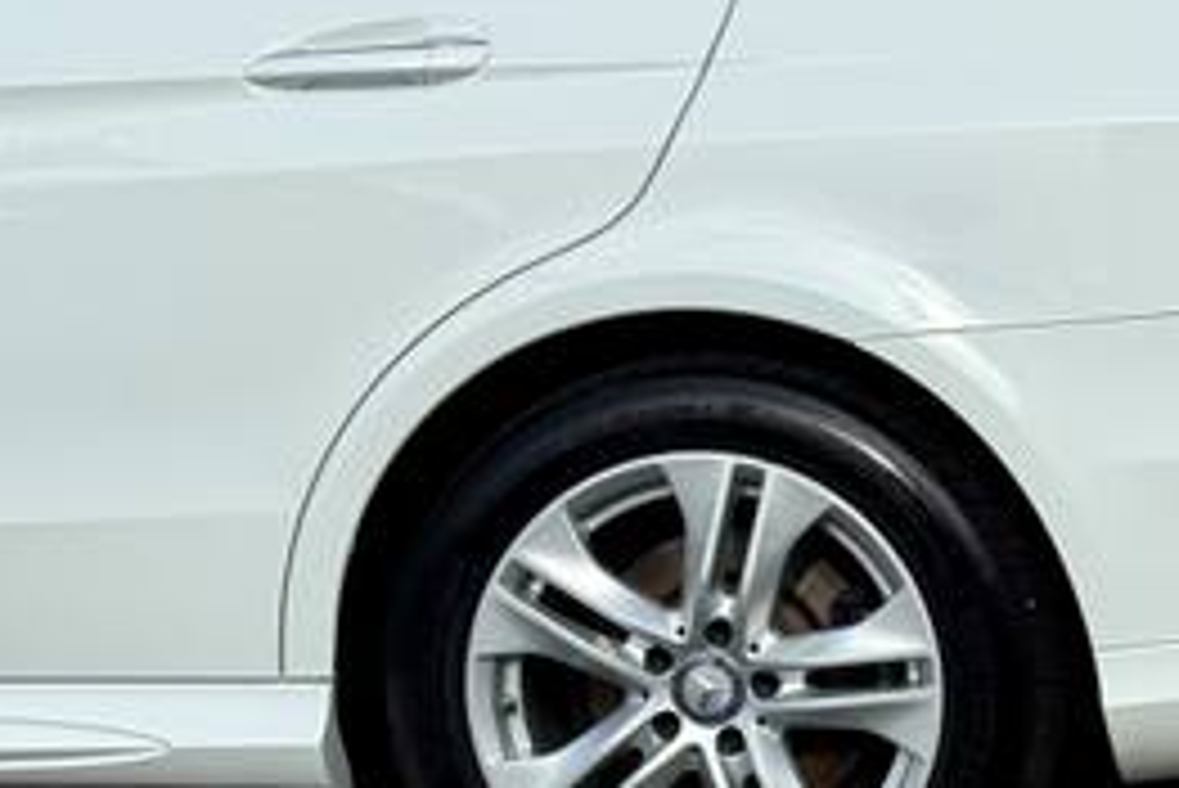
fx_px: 3998
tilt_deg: -7.8
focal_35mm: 122
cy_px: 482
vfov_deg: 11.2
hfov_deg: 16.1
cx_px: 1431
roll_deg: -3.2
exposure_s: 1/6024
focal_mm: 6.76
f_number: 1.78
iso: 80
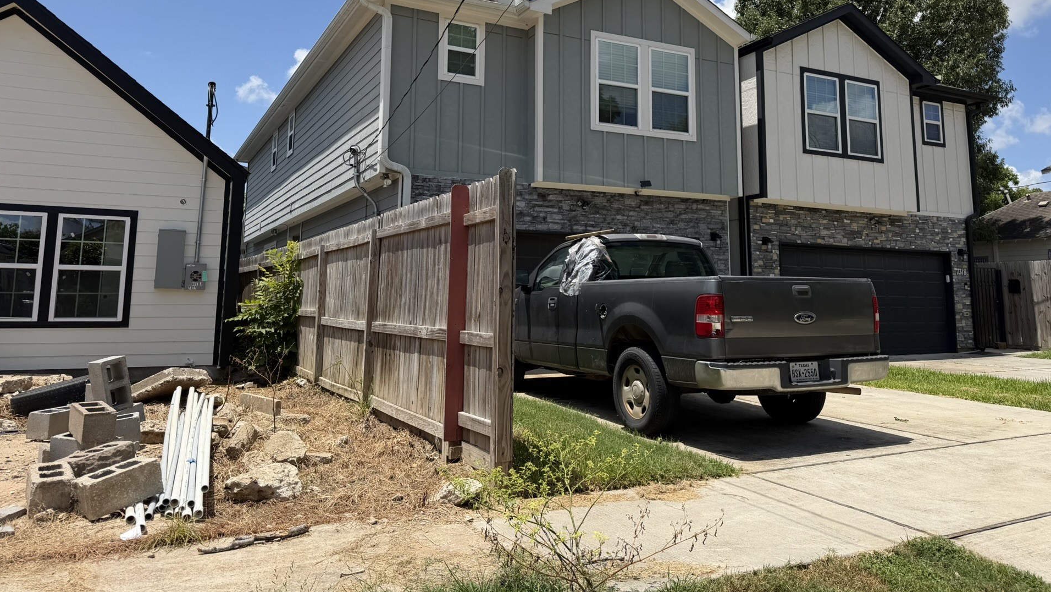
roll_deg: -2.8
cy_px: 183
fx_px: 780
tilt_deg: +10.2
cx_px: 551
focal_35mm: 28
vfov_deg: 40.8
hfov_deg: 67.9
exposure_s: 1/5714
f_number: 1.78
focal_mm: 6.76
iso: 80
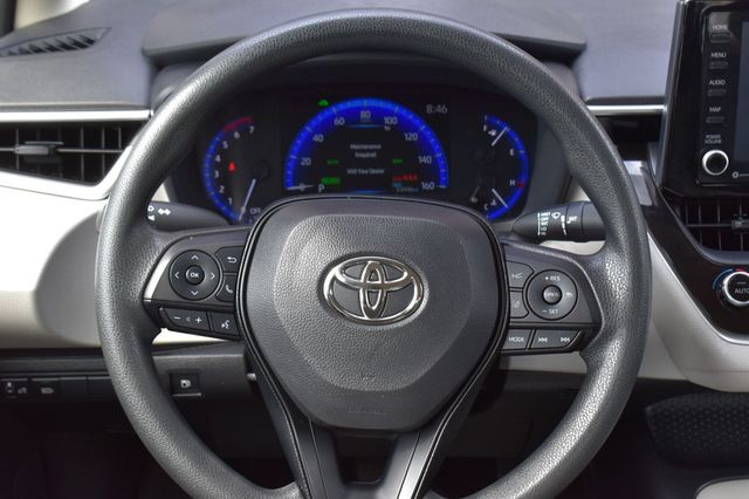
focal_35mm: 57
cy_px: 250
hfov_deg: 35.1
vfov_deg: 23.8
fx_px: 1185
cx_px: 374
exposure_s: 1/100
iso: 400
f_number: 9
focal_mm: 38
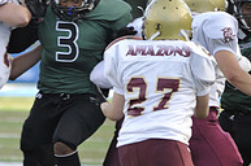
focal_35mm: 1204
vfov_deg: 1.1
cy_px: 96
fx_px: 8381
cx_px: -35
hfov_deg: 1.7
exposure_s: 1/1000
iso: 1400
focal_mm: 400
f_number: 6.3
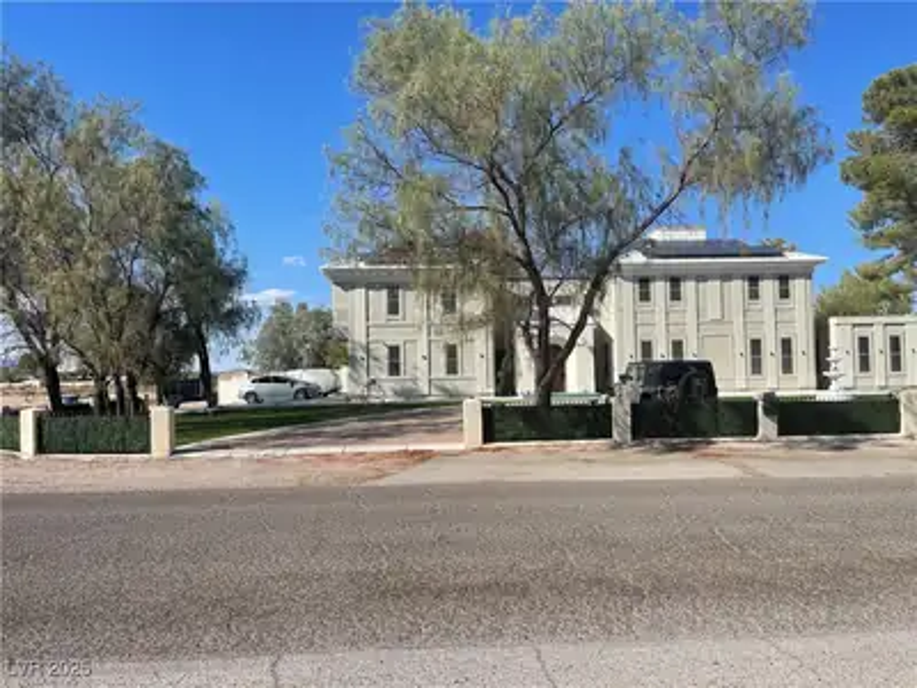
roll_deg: +0.7
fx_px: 662
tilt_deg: +2.0
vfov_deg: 54.9
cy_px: 344
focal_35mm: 25
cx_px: 458
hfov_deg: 69.4
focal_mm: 5.1
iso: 32
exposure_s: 1/3922
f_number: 1.6
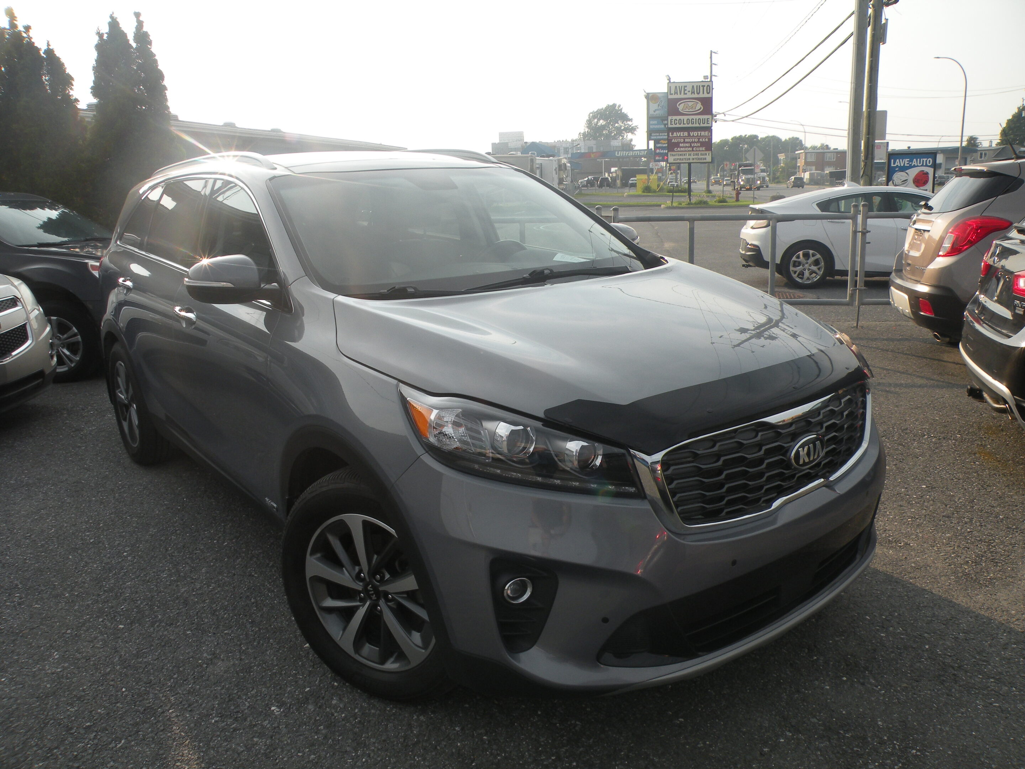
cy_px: 384
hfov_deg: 65.3
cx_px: 512
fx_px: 799
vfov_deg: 51.4
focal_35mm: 27
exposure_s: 1/239
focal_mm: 4.7
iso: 64
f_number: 5.6
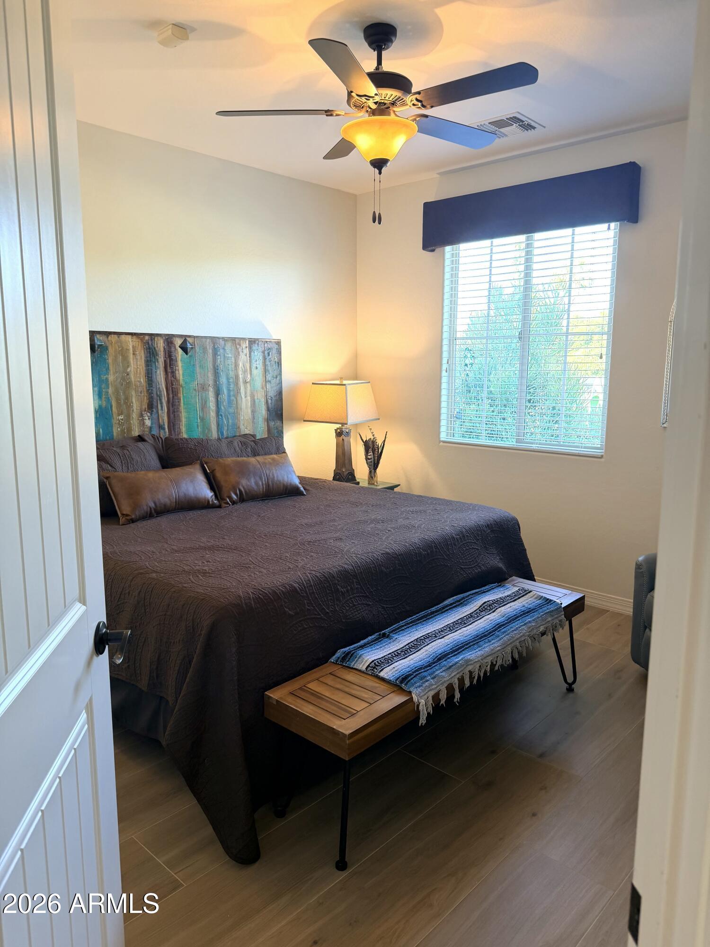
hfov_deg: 56.8
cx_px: 355
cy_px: 474
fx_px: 656
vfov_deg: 71.6
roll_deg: +0.6
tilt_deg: -9.7
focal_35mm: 24
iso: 100
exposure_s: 1/60
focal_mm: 6.76
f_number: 1.78
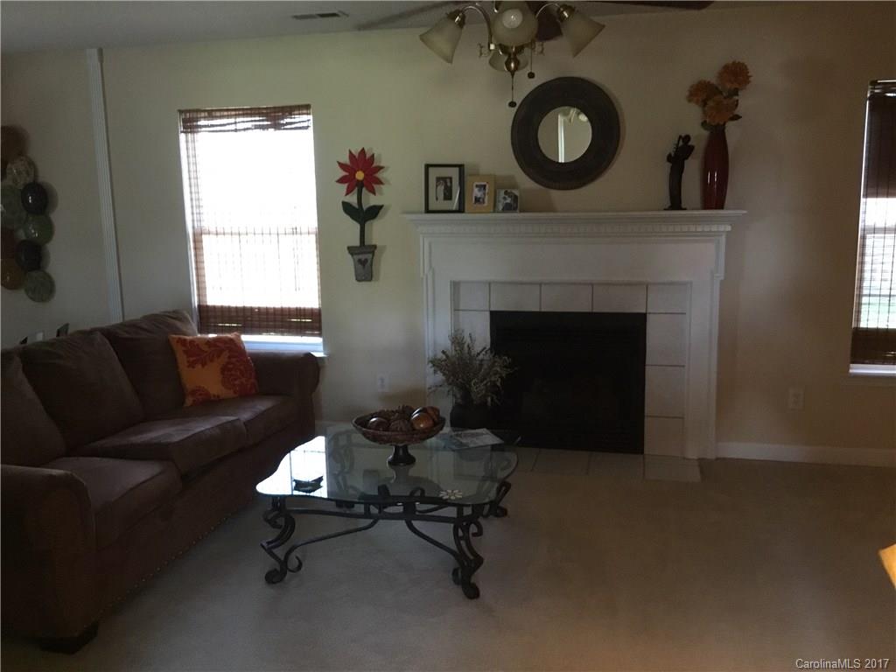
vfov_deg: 45.4
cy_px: 336
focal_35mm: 31
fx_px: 802
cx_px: 448
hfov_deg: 58.4
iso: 200
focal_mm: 3.3
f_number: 2.4
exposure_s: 1/30
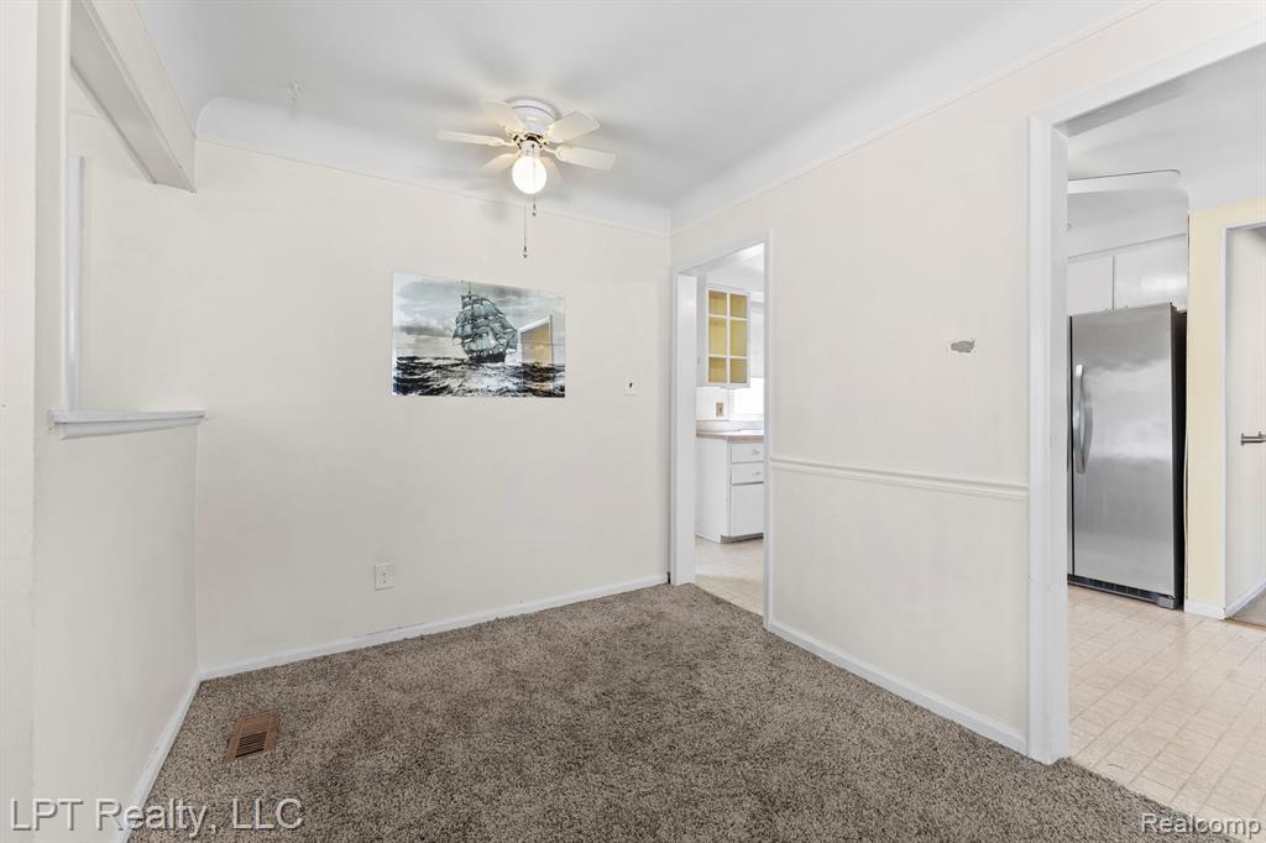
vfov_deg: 81.2
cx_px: 633
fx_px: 492
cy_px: 422
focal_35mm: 14
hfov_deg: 104.3
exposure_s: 1/8
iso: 500
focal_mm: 14
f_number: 8
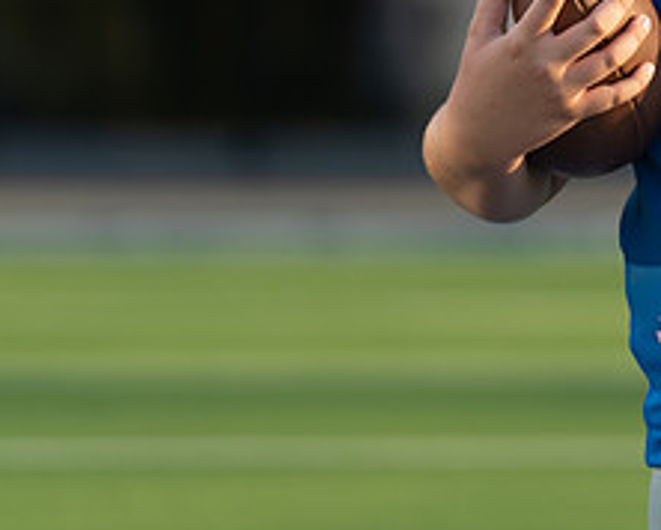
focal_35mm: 474
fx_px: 9281
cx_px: 801
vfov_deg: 3.3
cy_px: -86
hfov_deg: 4.1
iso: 100
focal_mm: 159
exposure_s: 1/640
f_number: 2.8
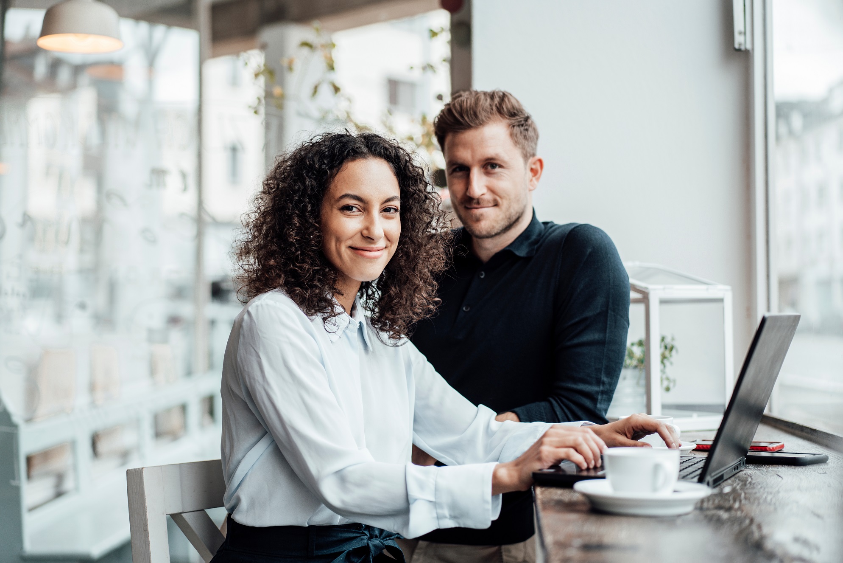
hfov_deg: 36.2
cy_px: 282
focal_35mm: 55
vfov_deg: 24.6
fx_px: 1288
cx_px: 422
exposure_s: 1/320
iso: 200
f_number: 2
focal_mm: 55
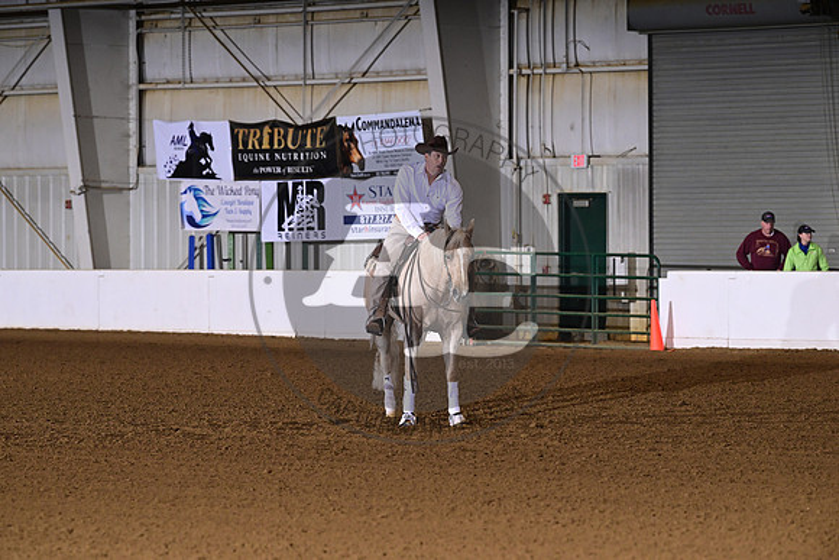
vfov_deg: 6.9
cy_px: 280
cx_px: 420
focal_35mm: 200
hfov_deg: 10.3
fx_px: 4662
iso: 2500
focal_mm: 200
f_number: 5.6
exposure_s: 1/200
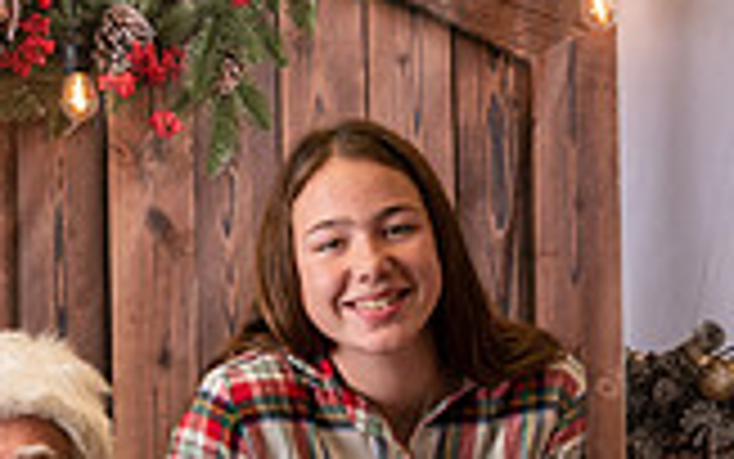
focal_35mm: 211
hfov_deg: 9.8
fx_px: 4222
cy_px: 621
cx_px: -207
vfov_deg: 6.2
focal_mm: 50
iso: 100
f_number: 7.1
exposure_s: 1/100
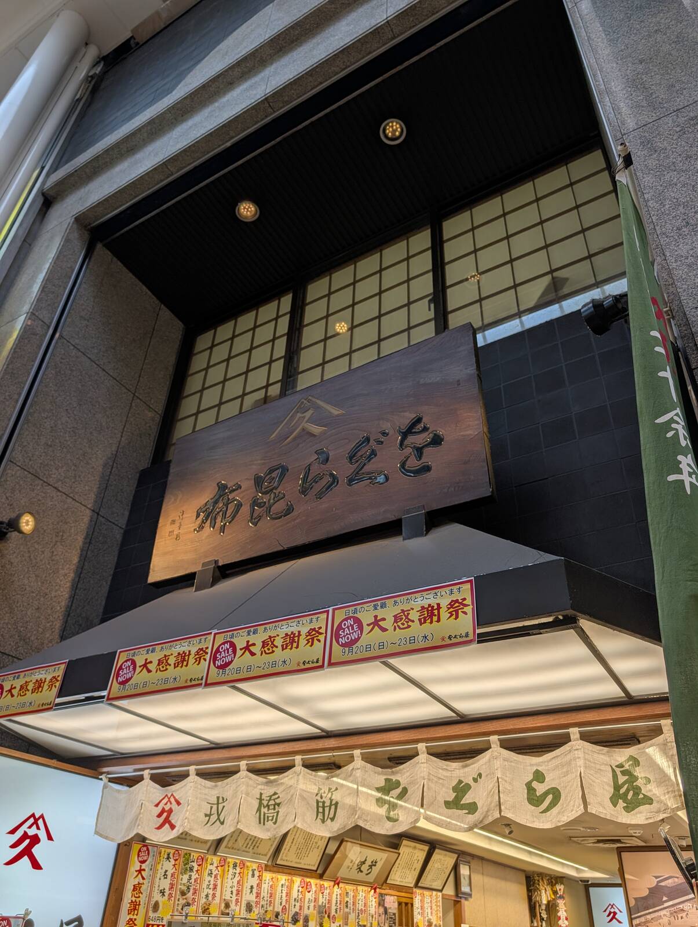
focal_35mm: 24
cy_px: 464
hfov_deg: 56.9
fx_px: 644
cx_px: 349
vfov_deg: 71.5
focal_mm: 6.9
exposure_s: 1/1233
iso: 16
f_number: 1.68
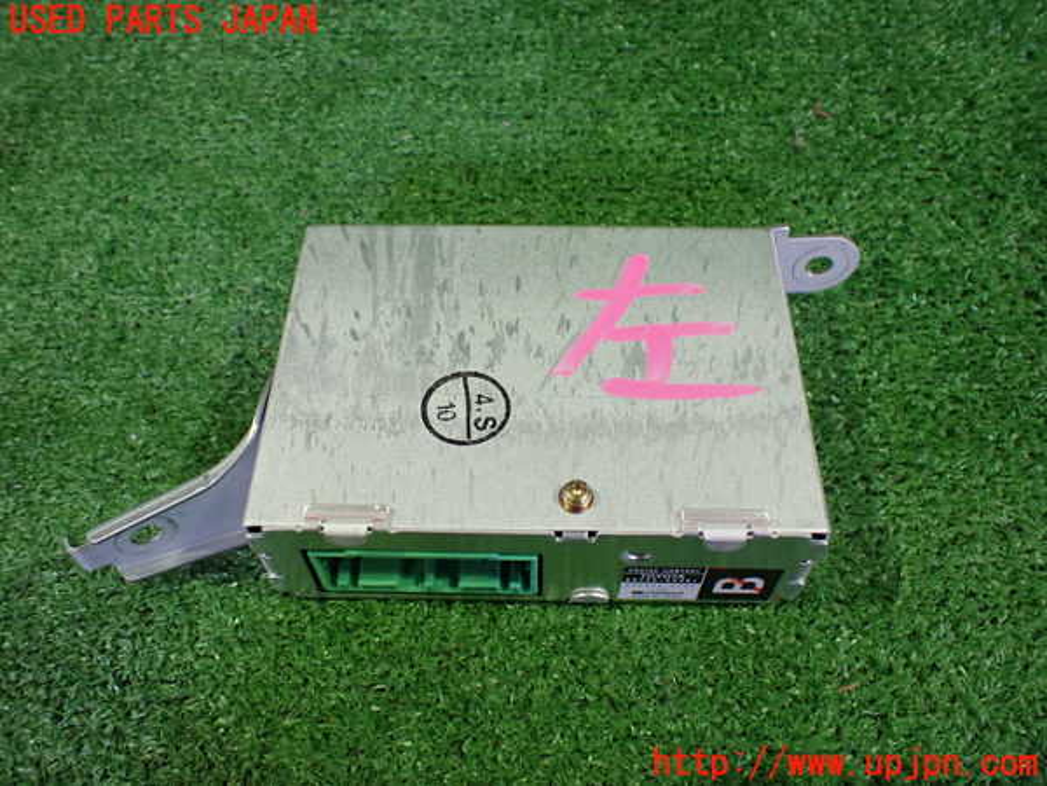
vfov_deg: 46.8
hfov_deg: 60.0
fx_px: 907
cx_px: 524
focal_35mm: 30
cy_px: 393
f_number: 2.3
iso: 800
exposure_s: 1/60
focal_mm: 5.4
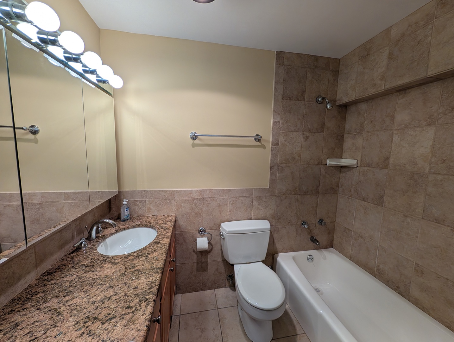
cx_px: 227
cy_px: 171
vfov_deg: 94.7
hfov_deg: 110.5
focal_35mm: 12
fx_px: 158
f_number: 1.7
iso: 55
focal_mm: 2.02
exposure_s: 1/195
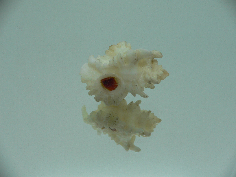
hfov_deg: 52.6
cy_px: 88
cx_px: 118
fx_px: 239
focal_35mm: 35
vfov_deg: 40.7
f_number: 2.8
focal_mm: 4.6
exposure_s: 1/60
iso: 80
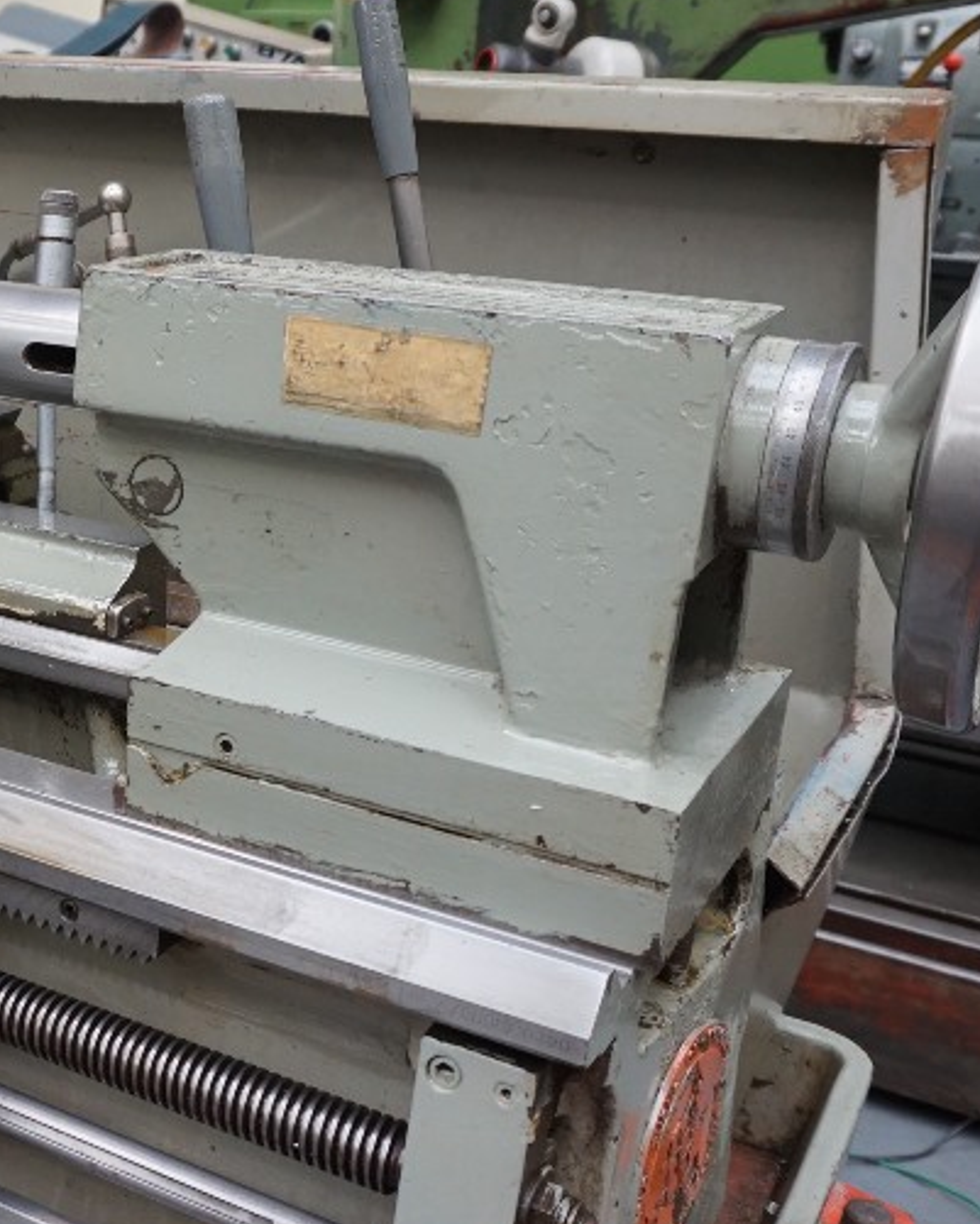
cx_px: 108
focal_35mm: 46
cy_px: 649
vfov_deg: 40.3
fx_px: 1667
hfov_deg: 31.3
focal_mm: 16
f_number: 4
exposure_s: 1/160
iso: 1000
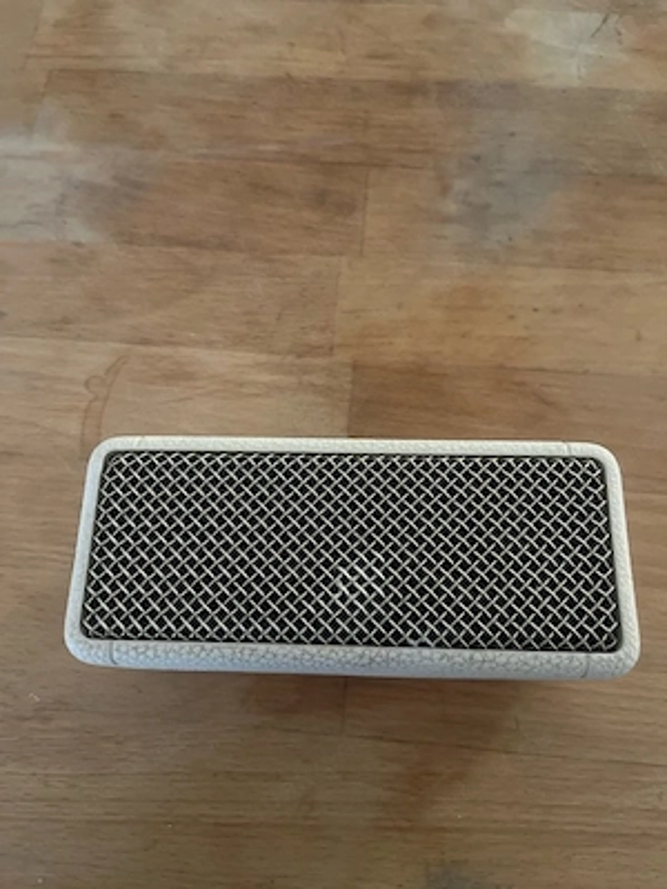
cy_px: 444
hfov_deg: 53.1
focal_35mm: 26
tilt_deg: -71.0
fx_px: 668
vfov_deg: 67.3
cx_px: 334
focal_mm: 5.1
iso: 640
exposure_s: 1/30
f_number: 1.6
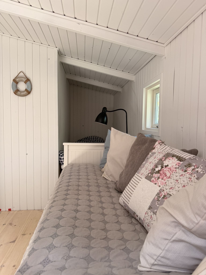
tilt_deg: -4.1
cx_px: 103
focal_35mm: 24
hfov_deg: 56.8
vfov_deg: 71.6
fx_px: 190
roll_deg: -1.3
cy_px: 138
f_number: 1.78
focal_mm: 6.76
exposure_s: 1/121
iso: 100
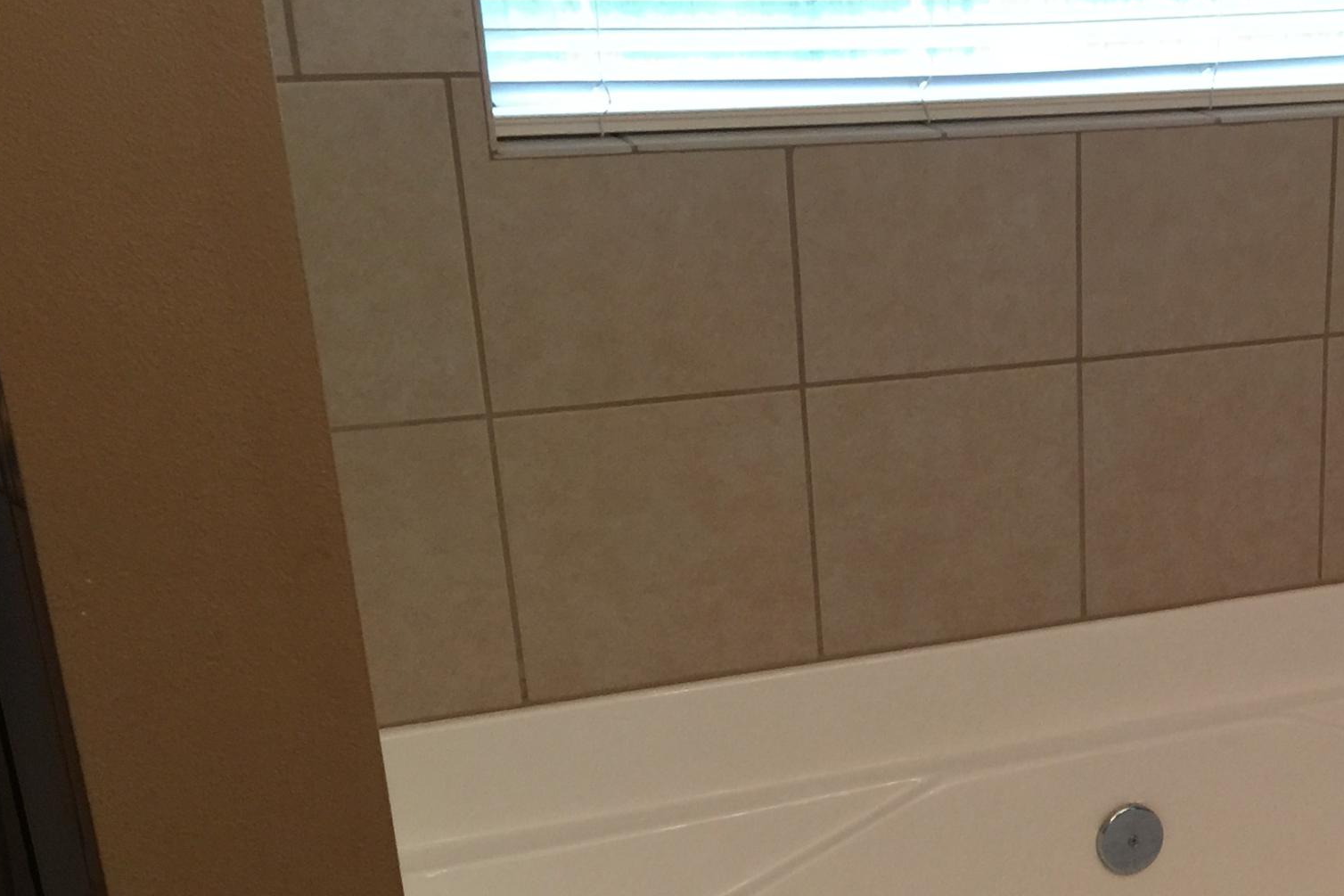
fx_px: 2240
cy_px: 872
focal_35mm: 60
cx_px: 1284
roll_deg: -1.9
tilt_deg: -26.9
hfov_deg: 31.4
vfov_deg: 21.9
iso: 64
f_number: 2.2
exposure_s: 1/15
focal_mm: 4.15
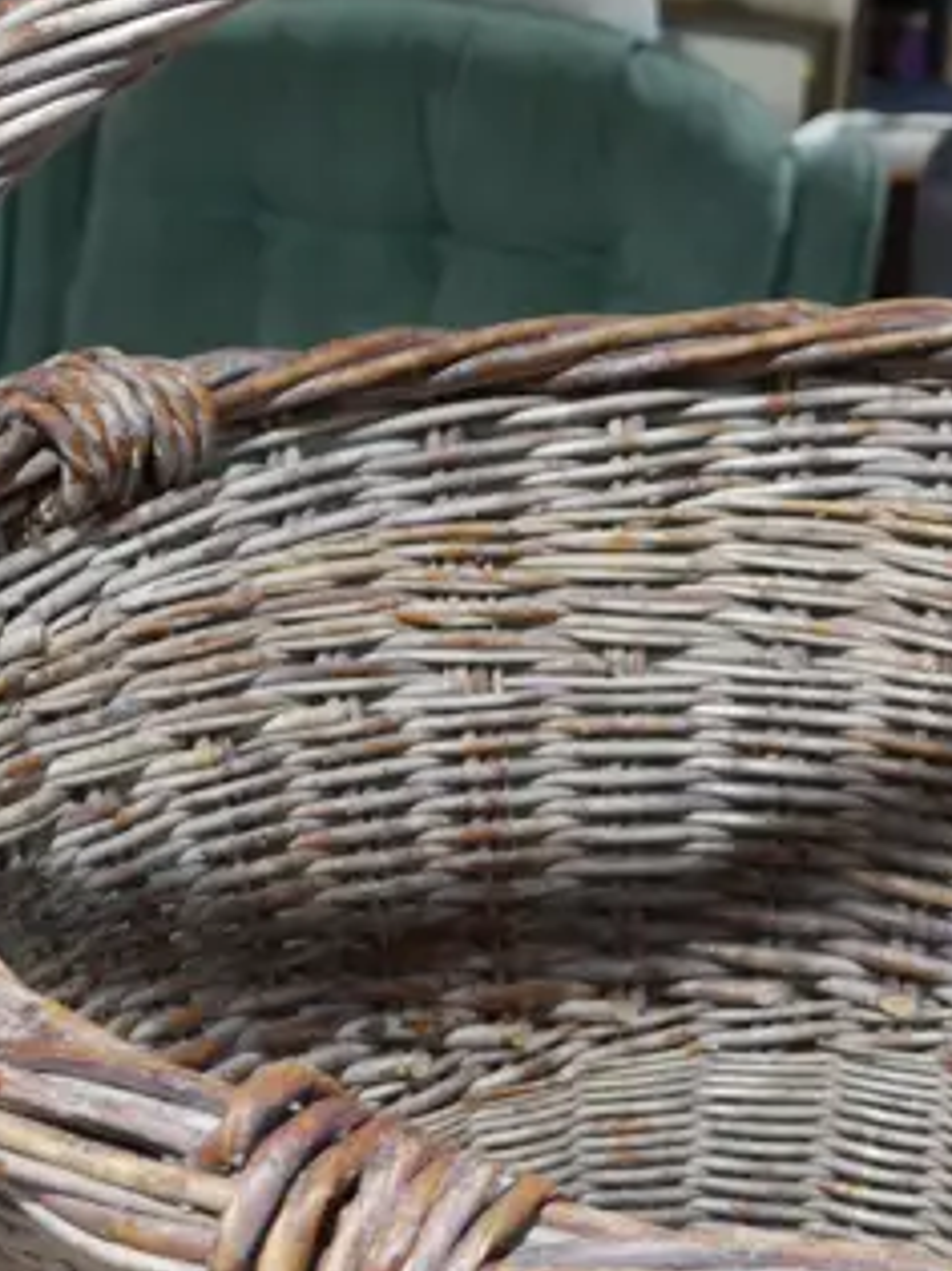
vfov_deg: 21.5
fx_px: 3339
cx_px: 1008
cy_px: 775
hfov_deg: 15.8
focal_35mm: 91
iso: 320
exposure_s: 1/60
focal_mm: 14
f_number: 3.5
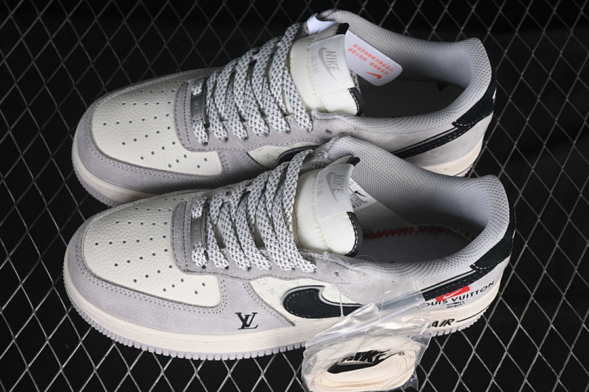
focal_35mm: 75
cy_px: 196
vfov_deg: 18.2
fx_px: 1227
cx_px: 294
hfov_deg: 27.0
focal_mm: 50
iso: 160
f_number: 7.1
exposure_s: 1/80
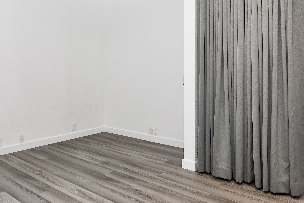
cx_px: 99
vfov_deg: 42.0
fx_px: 262
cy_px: 75
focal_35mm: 31
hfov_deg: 58.8
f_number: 5.6
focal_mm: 16
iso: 100
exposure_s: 1/15
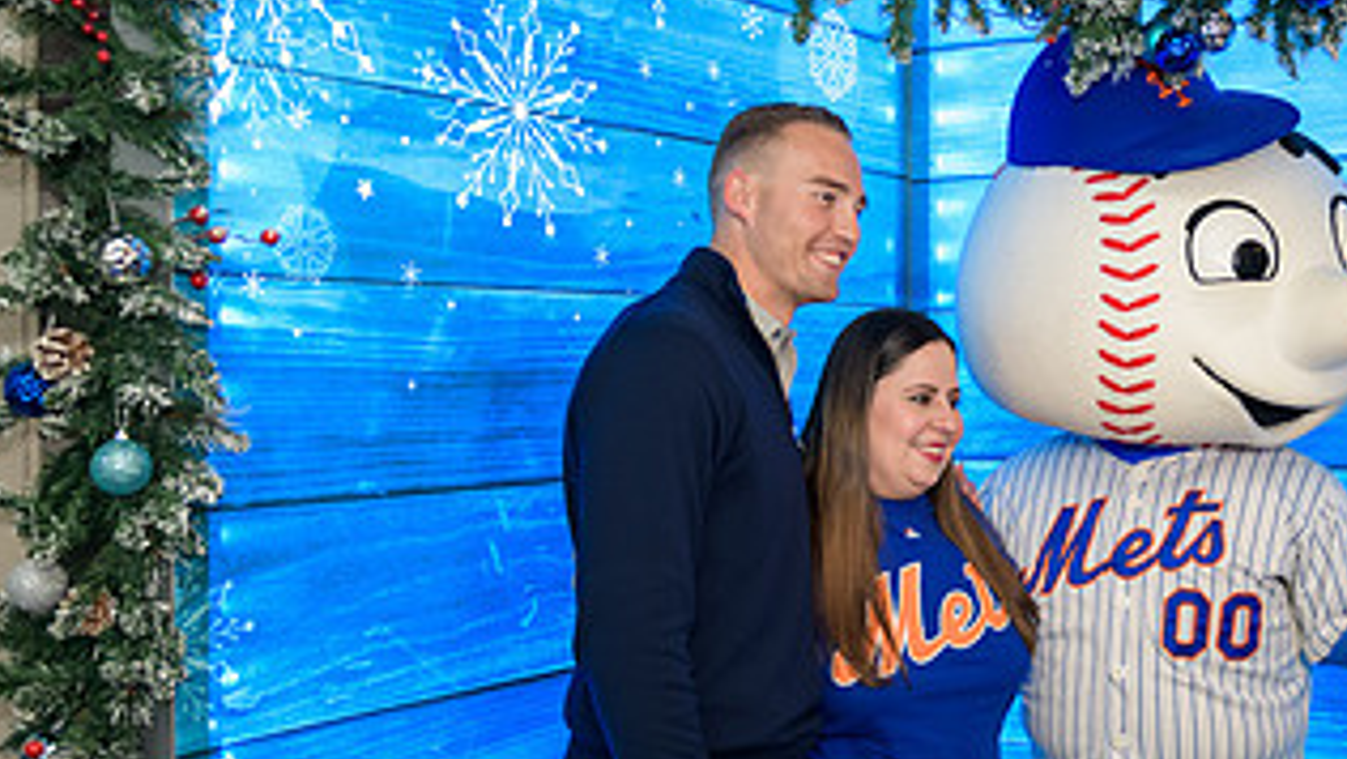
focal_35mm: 50
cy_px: 429
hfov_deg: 40.2
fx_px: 1786
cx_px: 1010
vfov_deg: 24.0
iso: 400
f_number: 3.2
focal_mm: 26
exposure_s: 1/125
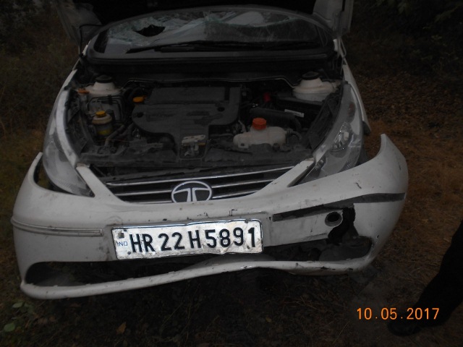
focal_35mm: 26
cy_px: 174
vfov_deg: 53.1
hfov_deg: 67.3
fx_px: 348
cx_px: 232
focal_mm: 4.6
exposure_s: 1/30
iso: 80
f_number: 3.2
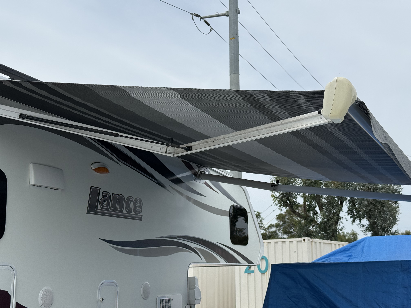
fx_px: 570
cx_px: 206
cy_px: 154
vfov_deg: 30.3
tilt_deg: +11.2
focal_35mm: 48
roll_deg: +0.1
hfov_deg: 39.7
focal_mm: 6.76
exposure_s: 1/7874
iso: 80
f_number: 1.78
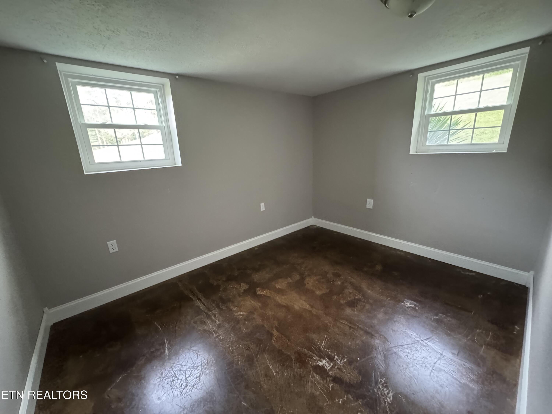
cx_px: 276
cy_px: 207
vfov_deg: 85.7
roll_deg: +2.2
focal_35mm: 14
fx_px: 223
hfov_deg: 102.1
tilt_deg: -15.3
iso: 1250
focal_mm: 2.22
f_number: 2.2
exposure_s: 1/40
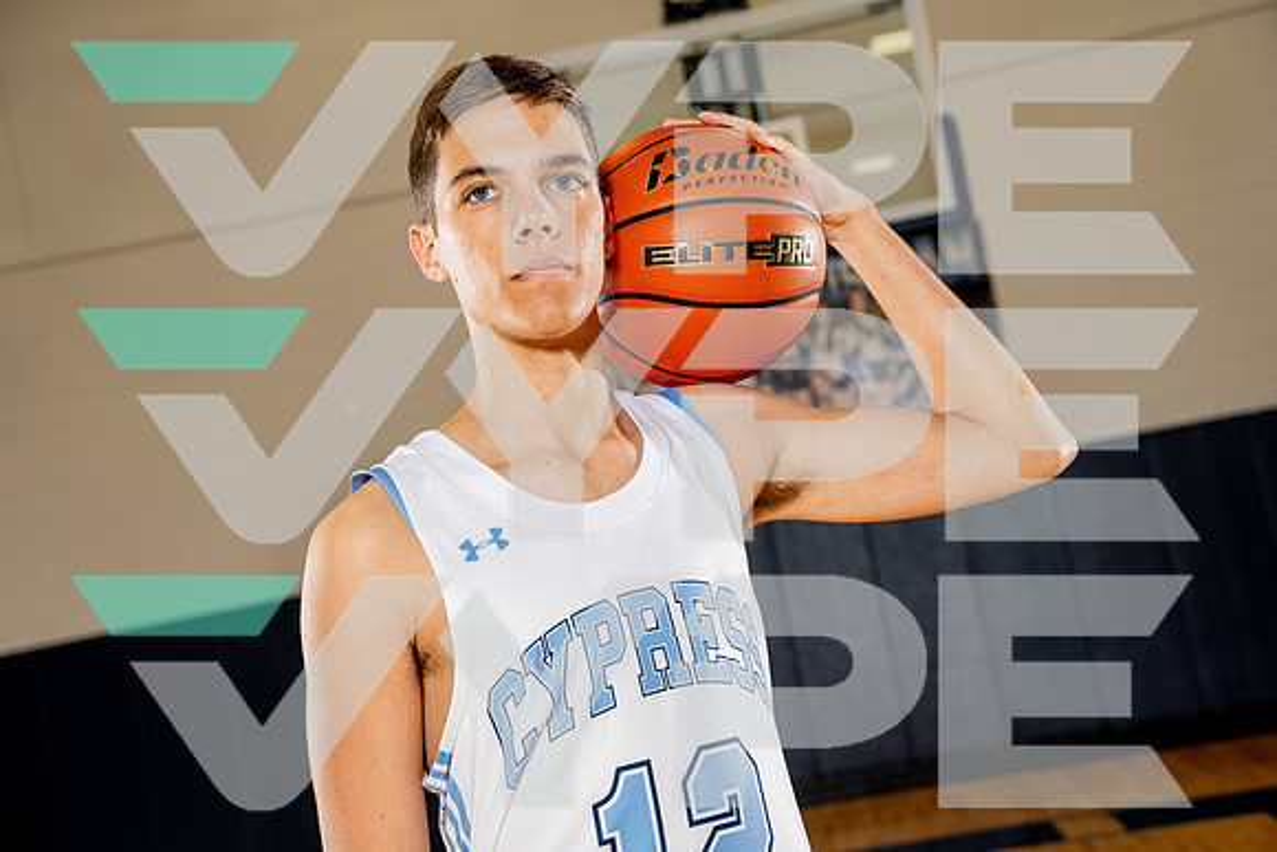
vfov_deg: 21.9
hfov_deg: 32.4
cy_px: 426
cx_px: 638
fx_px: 2200
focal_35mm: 62
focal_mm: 62
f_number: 5.6
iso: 400
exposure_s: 1/250
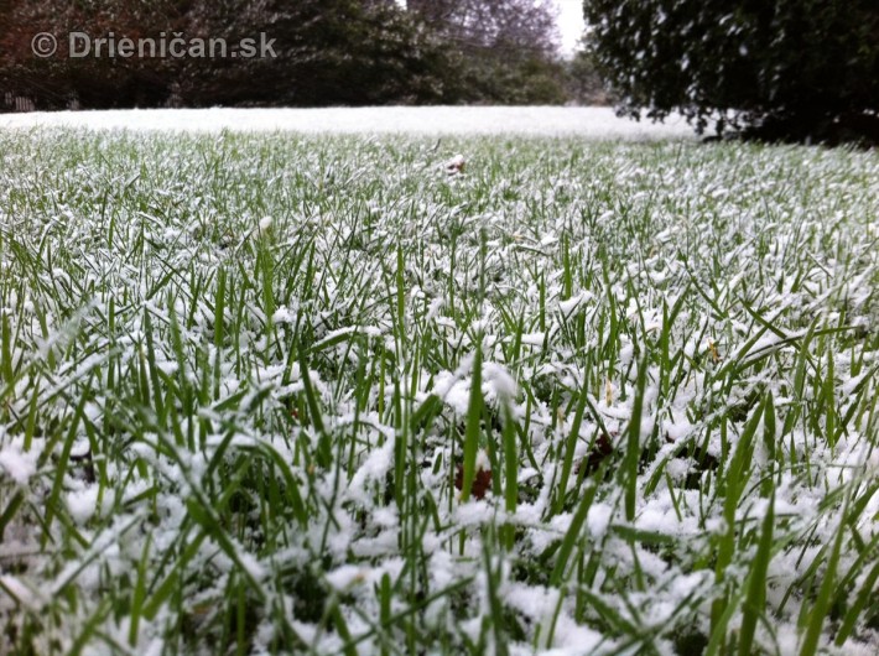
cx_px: 440
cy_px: 328
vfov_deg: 40.6
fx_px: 887
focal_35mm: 35
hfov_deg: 52.7
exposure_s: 1/30
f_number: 2.8
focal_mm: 3.85
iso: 80
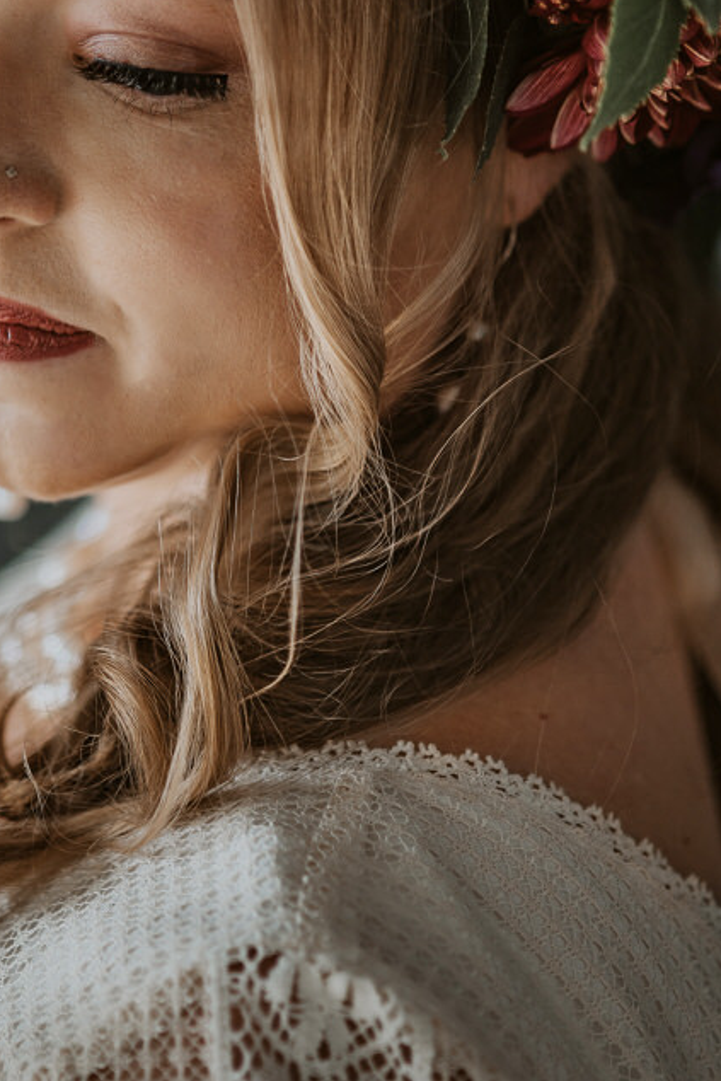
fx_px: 6035
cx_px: 312
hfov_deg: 6.8
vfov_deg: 10.2
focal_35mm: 201
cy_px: 315
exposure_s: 1/250
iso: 100
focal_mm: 85
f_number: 1.4
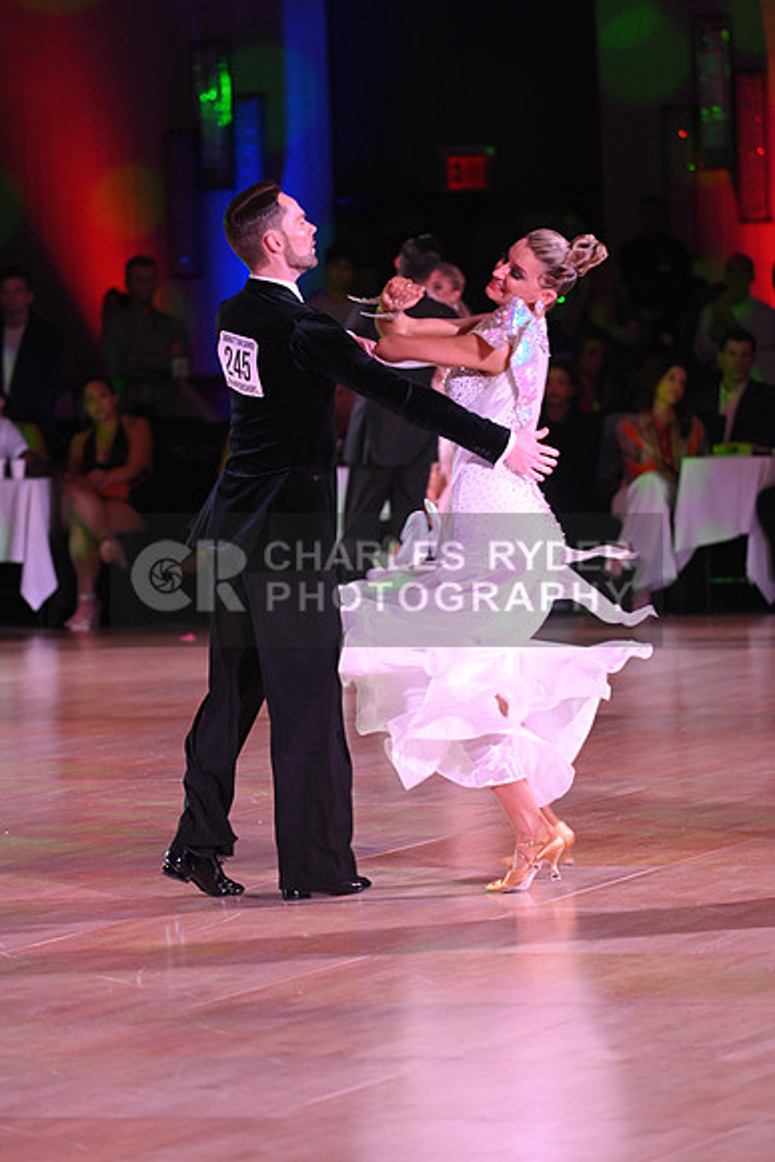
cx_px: 388
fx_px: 6454
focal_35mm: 200
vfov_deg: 10.3
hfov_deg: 6.9
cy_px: 581
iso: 1600
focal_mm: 200
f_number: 4.5
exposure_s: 1/200
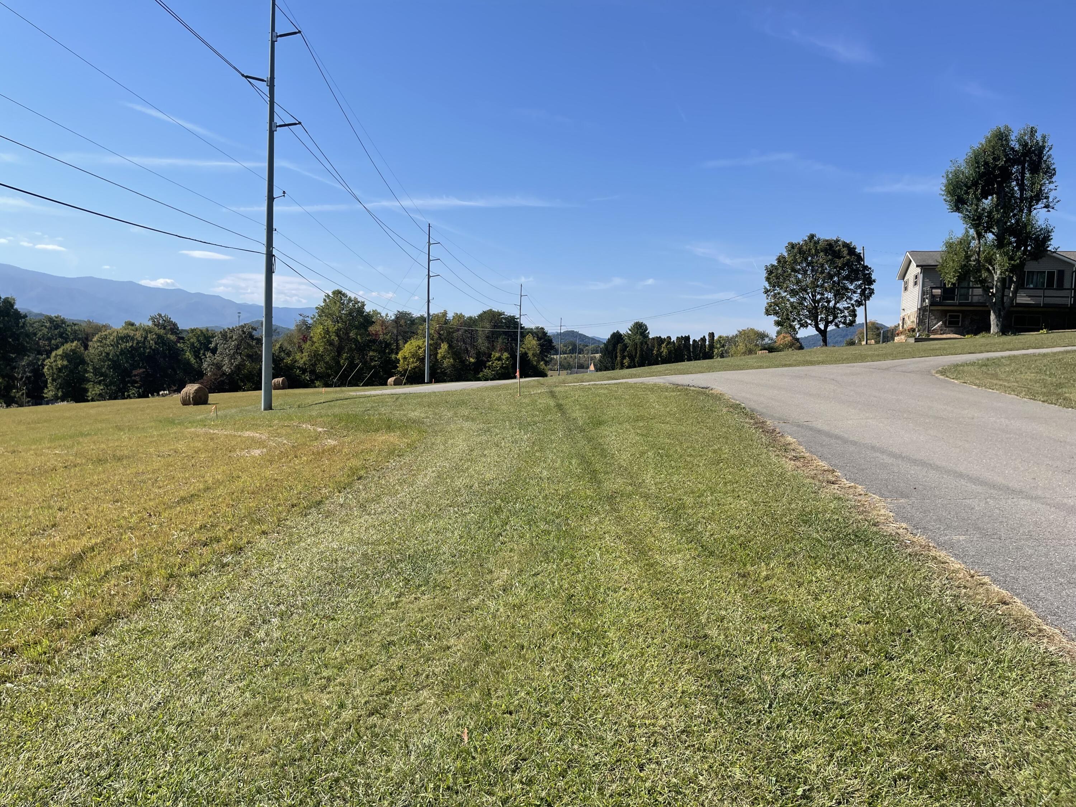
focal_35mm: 26
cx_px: 538
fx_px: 808
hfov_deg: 67.3
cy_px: 404
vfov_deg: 53.1
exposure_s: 1/3922
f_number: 1.6
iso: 32
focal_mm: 5.1
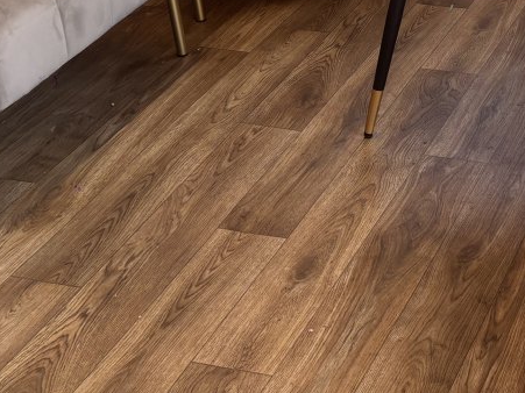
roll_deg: -0.2
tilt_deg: -15.7
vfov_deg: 16.2
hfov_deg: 22.0
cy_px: -203
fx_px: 1258
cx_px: 609
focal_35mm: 83
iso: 50
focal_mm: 5.96
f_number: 1.6
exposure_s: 1/121
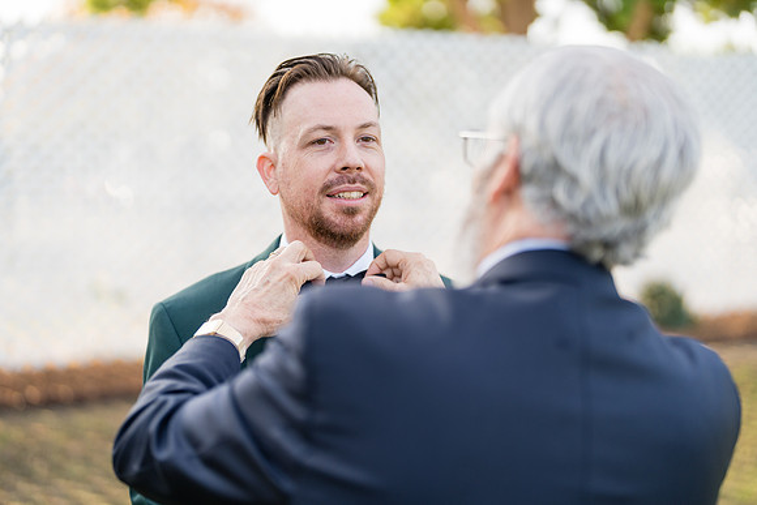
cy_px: 252
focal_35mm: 50
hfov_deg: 39.6
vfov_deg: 27.0
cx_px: 378
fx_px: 1052
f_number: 1.2
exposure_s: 1/1600
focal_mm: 50
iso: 125
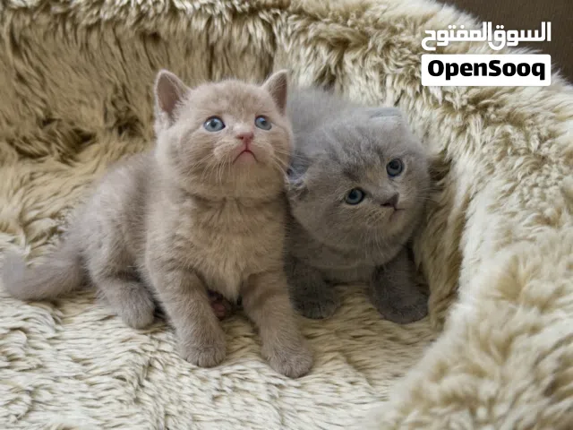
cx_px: 286
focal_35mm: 48
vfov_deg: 30.3
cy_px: 215
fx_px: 795
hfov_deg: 39.7
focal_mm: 6.76
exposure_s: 1/60
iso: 160
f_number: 1.78
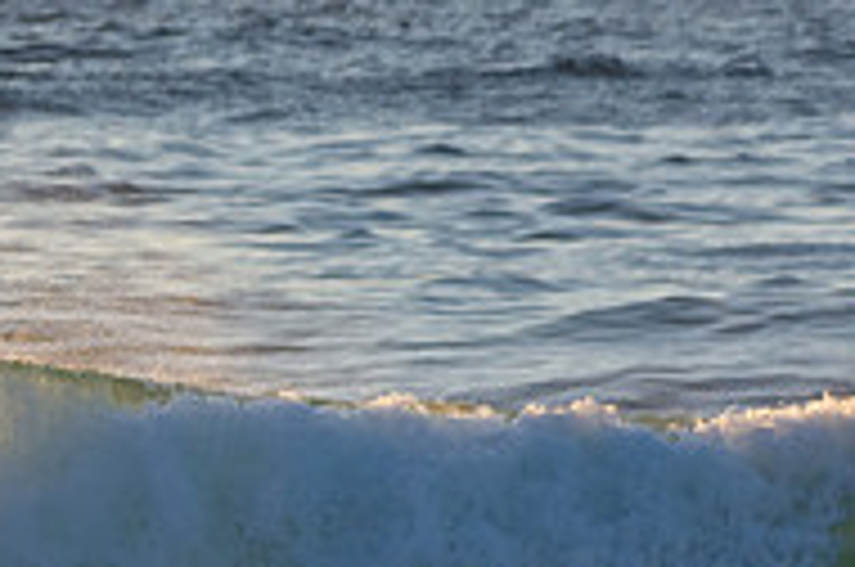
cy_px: 641
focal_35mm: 918
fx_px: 21766
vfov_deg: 1.5
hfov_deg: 2.2
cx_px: -441
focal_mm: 200
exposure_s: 1/1250
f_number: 5.6
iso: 560
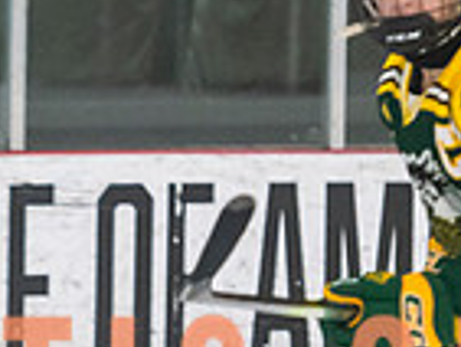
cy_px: 331
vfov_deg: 2.2
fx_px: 8837
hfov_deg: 3.0
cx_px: -304
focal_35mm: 663
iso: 2500
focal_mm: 135
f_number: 3.2
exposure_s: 1/640
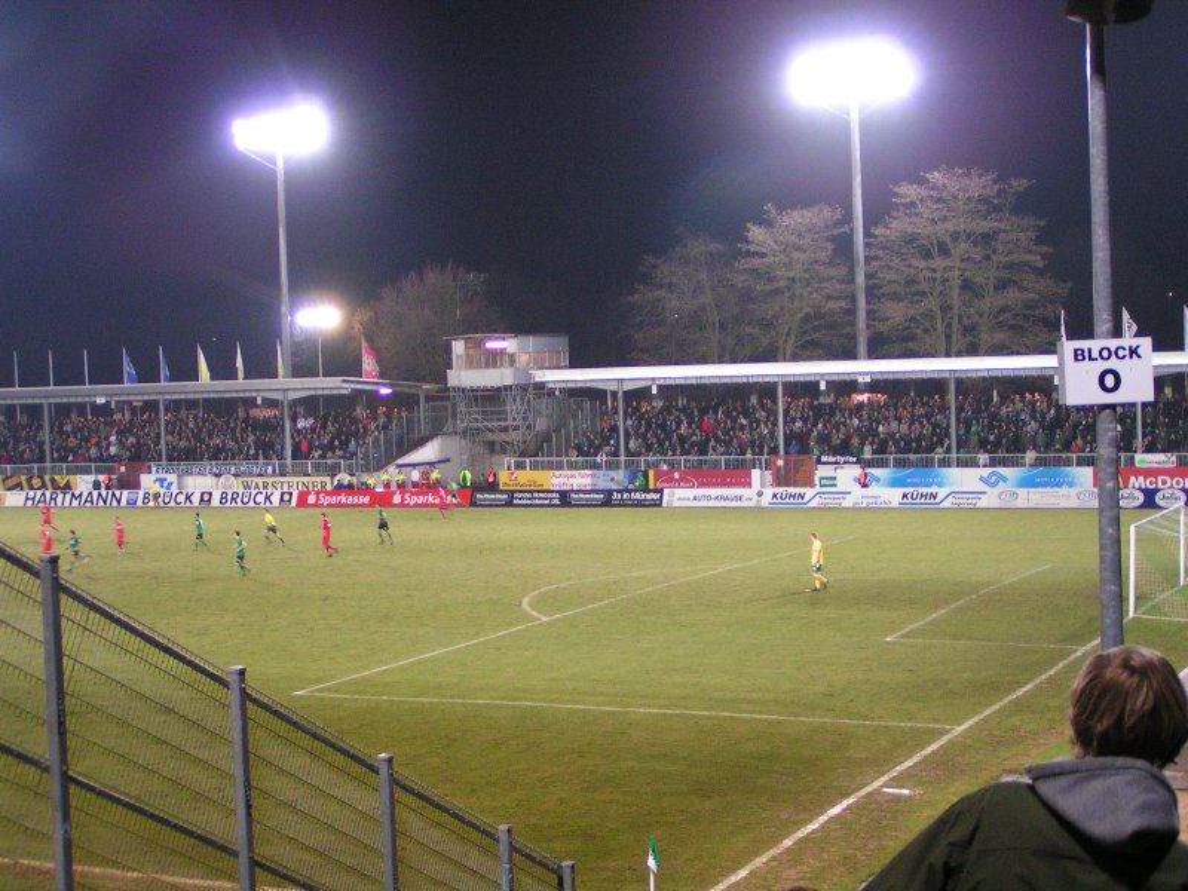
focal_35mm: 54
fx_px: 1853
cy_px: 446
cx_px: 594
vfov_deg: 27.0
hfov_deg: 35.5
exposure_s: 1/25
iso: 200
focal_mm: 8.3
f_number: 3.2
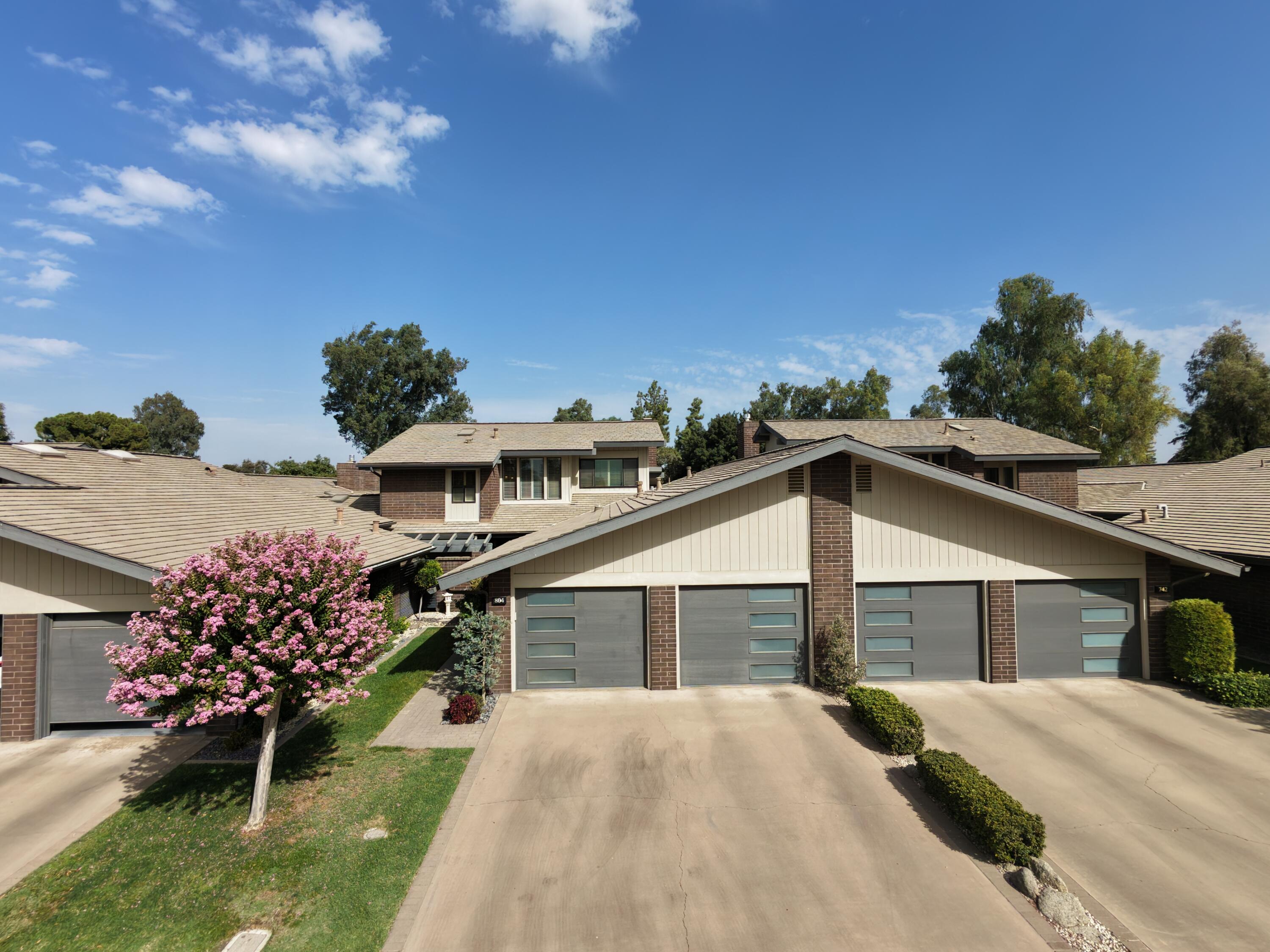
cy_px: 476
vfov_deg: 78.1
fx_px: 587
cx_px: 635
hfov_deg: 94.5
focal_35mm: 16
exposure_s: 1/1600
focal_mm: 3.05
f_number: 2.2
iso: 130
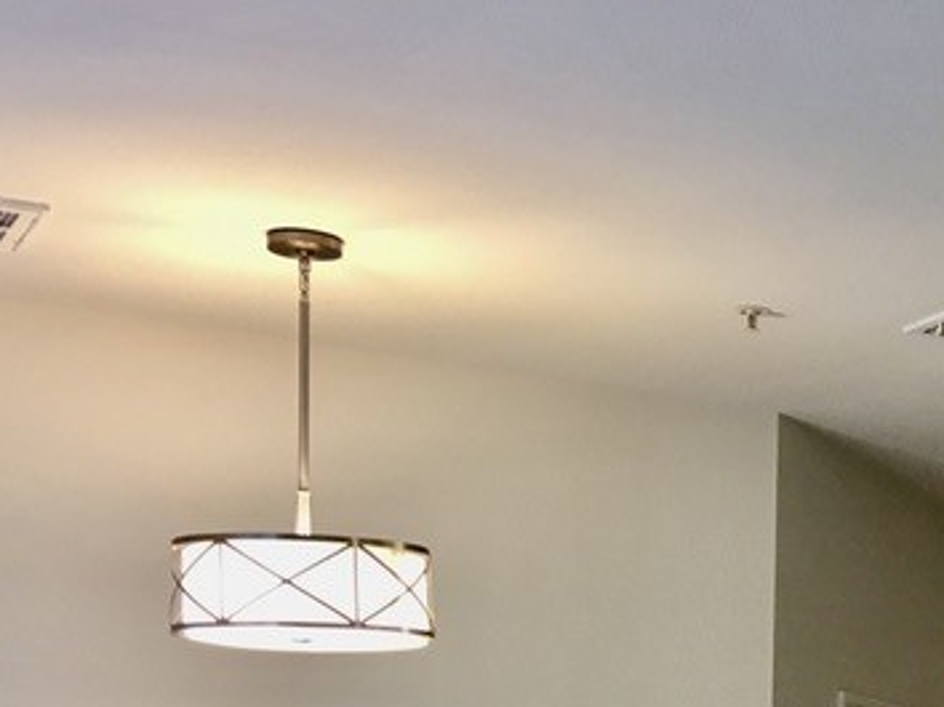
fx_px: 2289
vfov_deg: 16.4
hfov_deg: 21.6
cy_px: 982
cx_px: 1144
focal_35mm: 84
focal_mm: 4.15
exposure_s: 1/15
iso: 32
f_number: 2.2
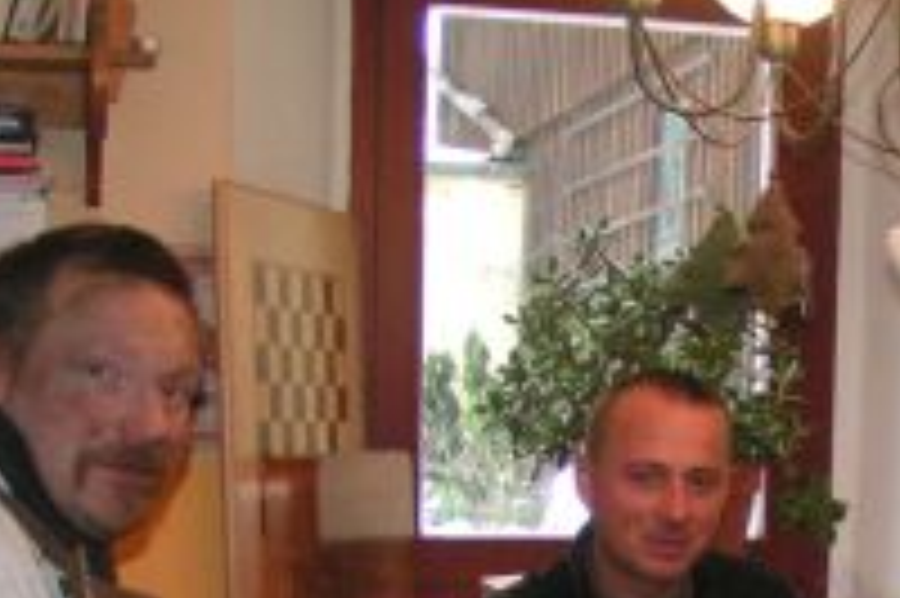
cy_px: 767
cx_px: 819
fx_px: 2473
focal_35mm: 99
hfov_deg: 20.2
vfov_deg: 13.3
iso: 200
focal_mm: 5.8
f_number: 2.8
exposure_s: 1/40
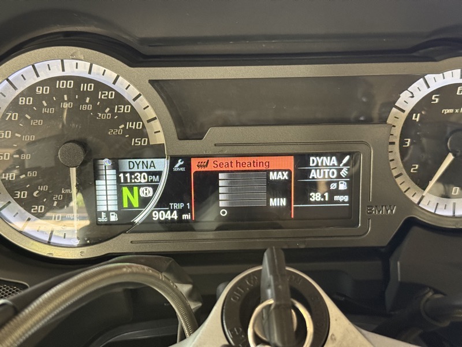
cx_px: 231
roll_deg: -0.4
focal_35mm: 48
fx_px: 641
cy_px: 174
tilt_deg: -29.1
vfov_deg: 30.3
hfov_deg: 39.7
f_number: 1.78
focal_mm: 6.76
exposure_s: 1/38
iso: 400
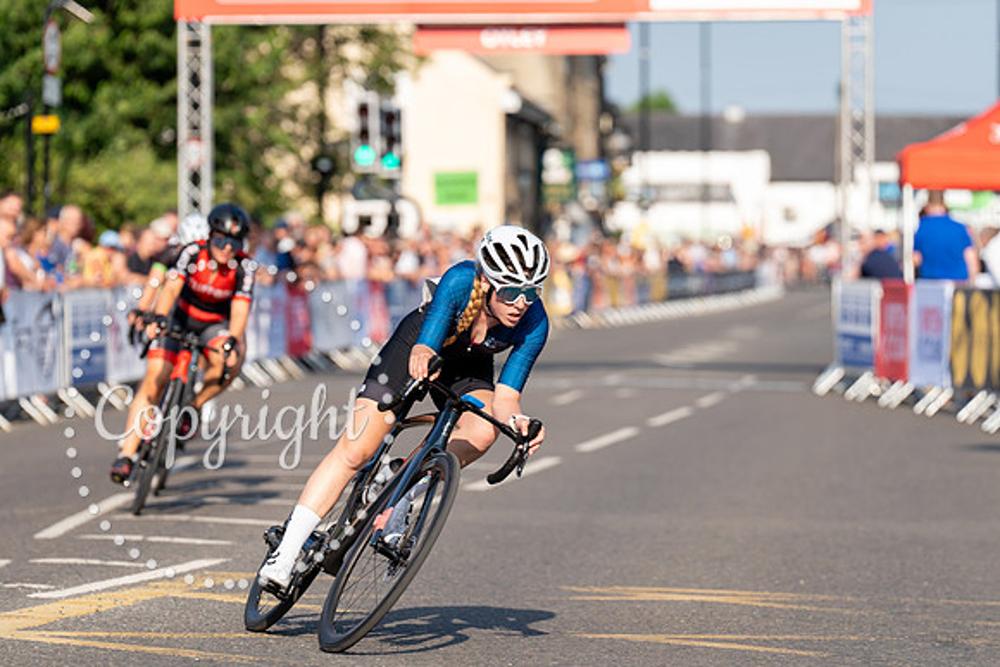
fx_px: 5366
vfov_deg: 7.1
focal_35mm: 193
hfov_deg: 10.6
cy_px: 334
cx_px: 500
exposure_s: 1/1000
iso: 160
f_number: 4
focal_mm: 182
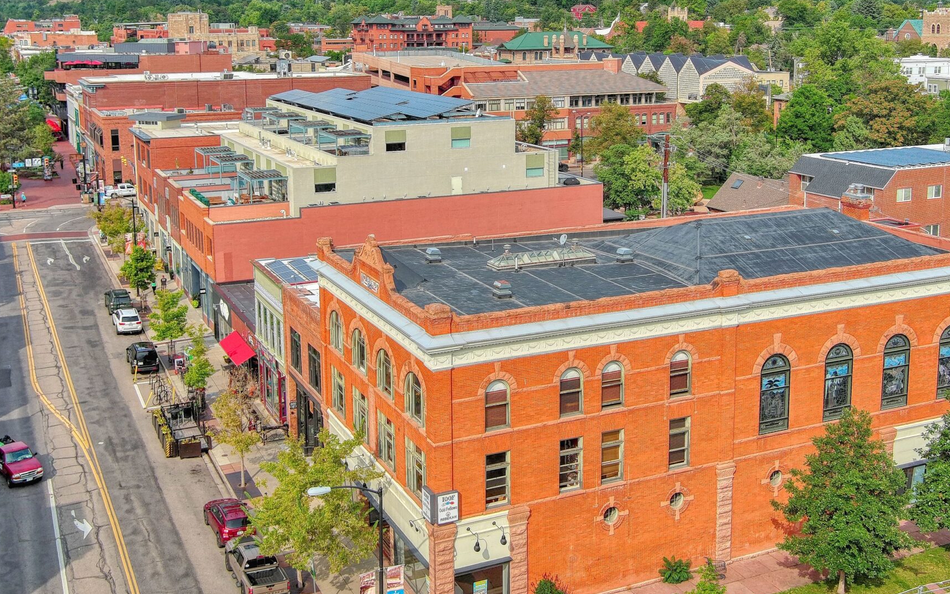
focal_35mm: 44
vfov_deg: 29.0
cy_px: 186
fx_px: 1139
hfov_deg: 45.3
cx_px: 487
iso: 101
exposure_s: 1/1248
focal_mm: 10.6
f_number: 2.8
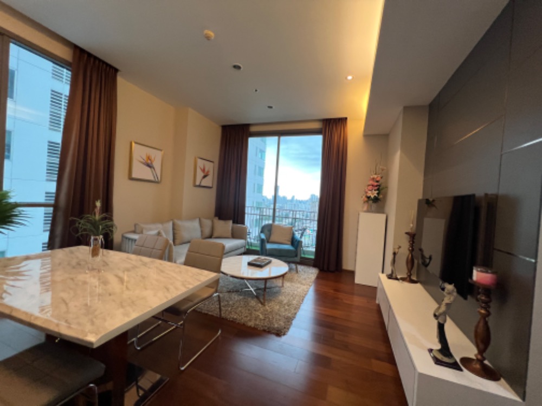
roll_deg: -4.5
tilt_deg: +0.5
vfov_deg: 89.9
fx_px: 204
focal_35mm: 13
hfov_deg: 106.2
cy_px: 203
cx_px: 271
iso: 160
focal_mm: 1.57
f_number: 1.8
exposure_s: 1/100
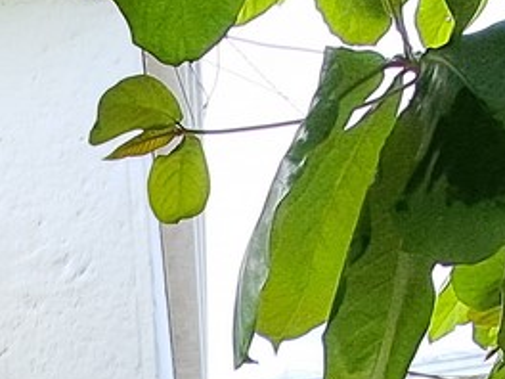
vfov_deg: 14.1
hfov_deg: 26.2
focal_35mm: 71
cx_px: 15
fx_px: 1036
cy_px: 917
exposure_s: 1/614
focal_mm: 1.74
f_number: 2.2
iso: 50
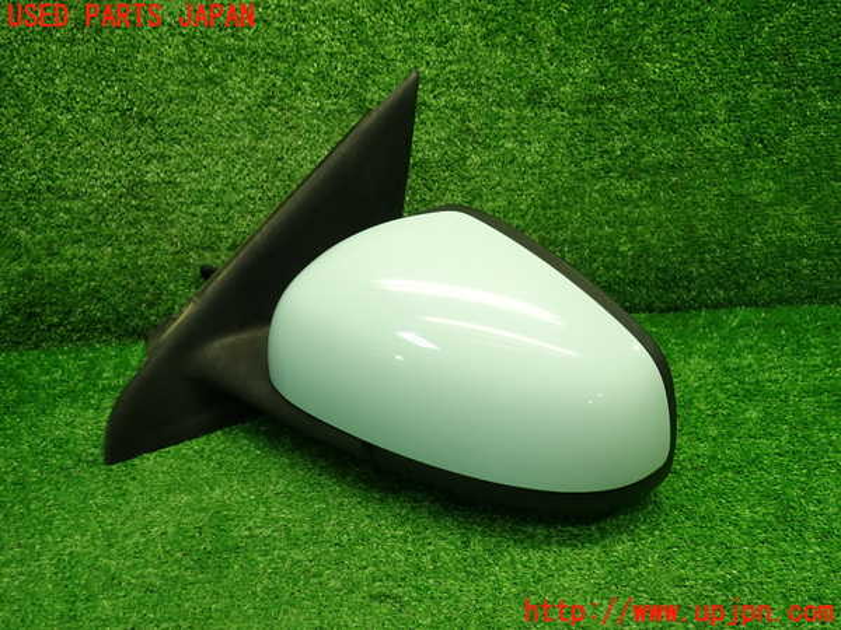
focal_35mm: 30
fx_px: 729
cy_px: 315
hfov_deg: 60.0
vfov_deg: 46.8
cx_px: 420
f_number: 2.3
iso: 200
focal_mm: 5.4
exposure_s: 1/50
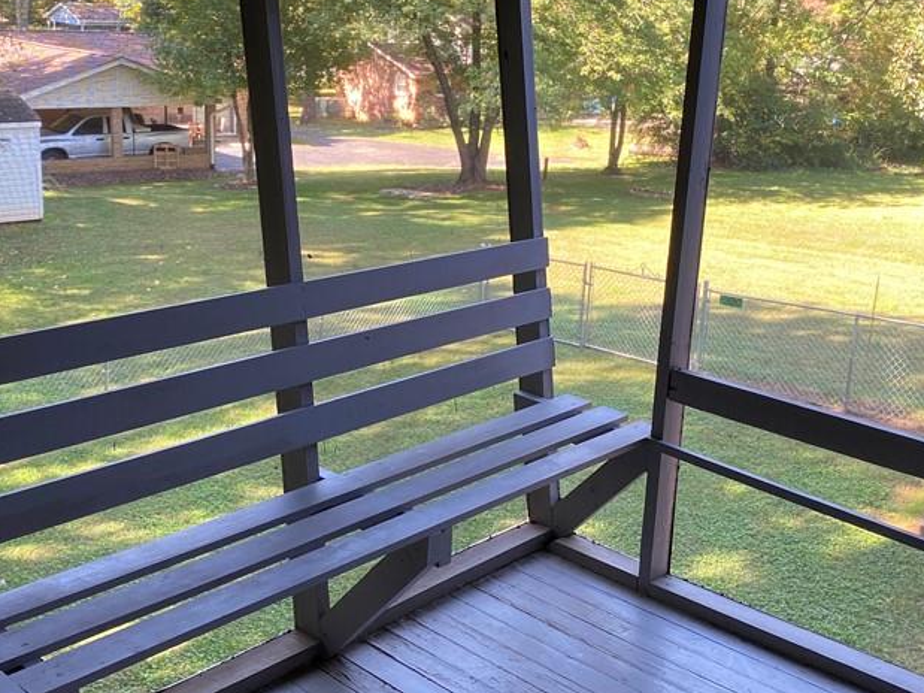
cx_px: 451
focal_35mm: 43
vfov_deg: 33.5
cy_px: 287
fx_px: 1148
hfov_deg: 43.9
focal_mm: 4.25
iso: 80
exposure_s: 1/121
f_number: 1.8
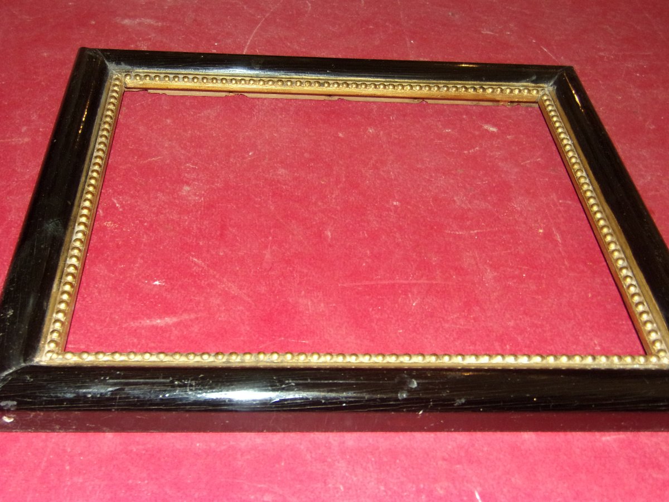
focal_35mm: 43
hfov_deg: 43.9
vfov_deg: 33.6
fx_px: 831
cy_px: 251
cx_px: 334
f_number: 4.1
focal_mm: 7.8
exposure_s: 1/34
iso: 200
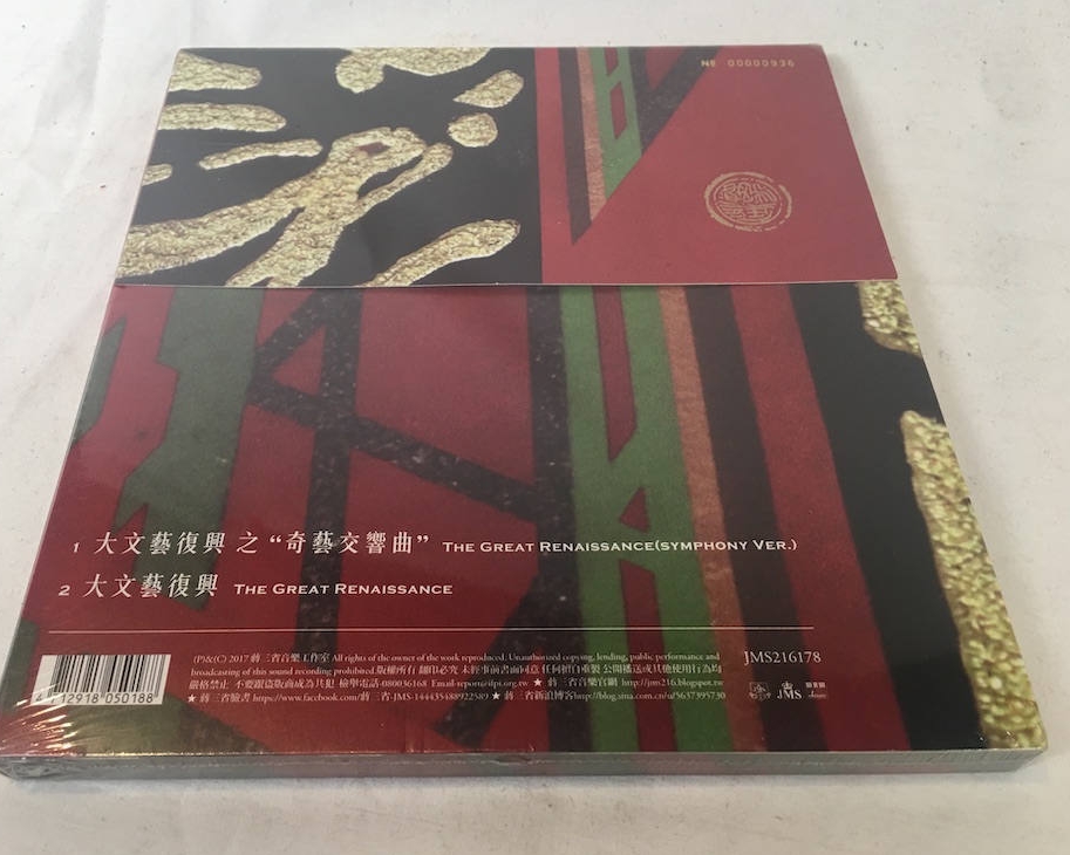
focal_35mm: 31
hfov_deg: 57.1
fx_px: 981
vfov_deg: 47.1
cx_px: 495
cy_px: 419
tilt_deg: -53.0
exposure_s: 1/30
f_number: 2.2
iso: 40
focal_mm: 4.15
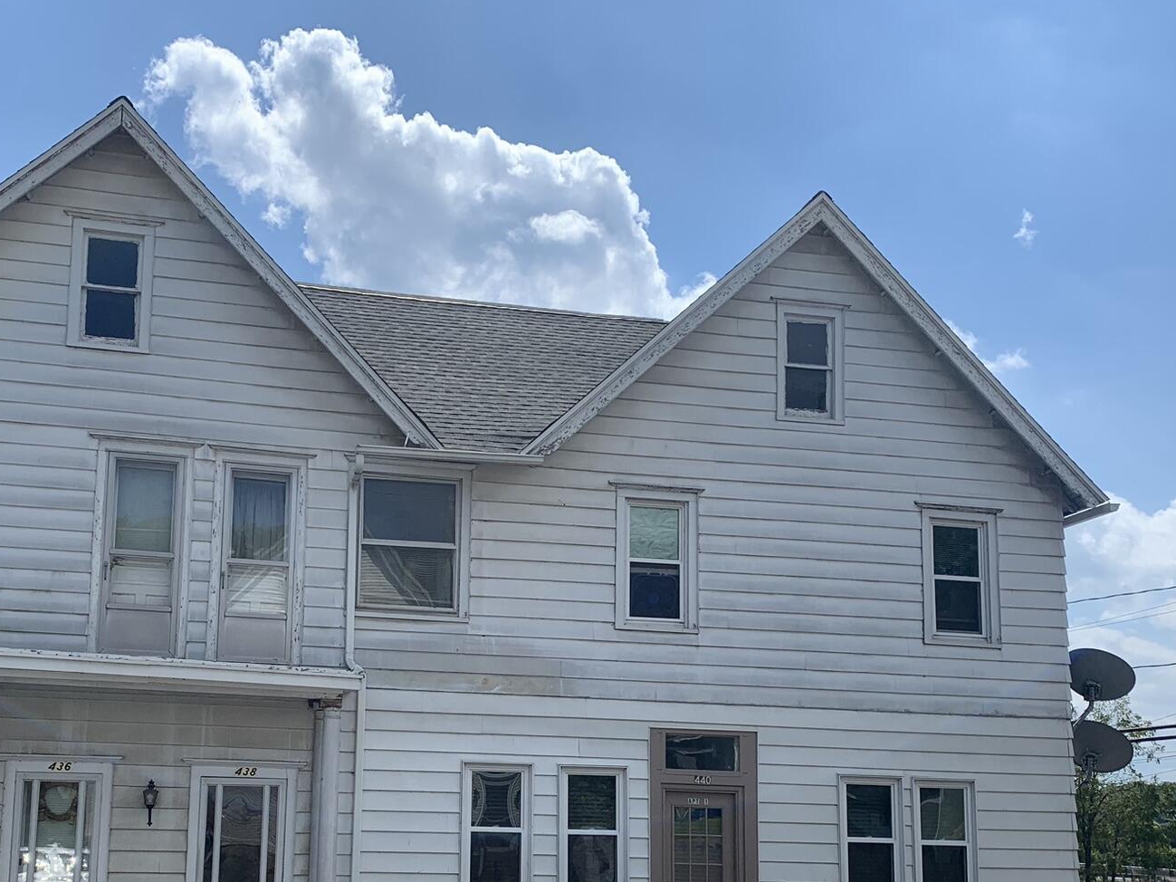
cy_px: 661
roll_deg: -1.7
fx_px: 1393
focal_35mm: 41
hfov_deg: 45.6
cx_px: 486
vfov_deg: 34.4
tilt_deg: +5.8
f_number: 1.8
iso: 25
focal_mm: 4.25
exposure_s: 1/3401
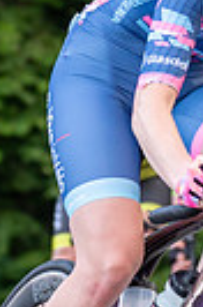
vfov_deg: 4.7
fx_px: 3732
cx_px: 204
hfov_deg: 3.1
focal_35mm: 439
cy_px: 139
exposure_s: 1/500
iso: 800
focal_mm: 70
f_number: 3.2
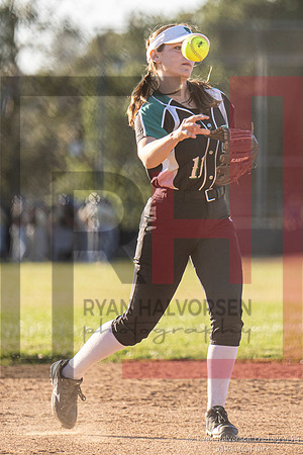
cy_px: 108
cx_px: 270
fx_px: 4986
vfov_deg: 5.2
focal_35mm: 395
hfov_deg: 3.5
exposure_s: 1/2500
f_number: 2.8
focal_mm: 160
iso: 320
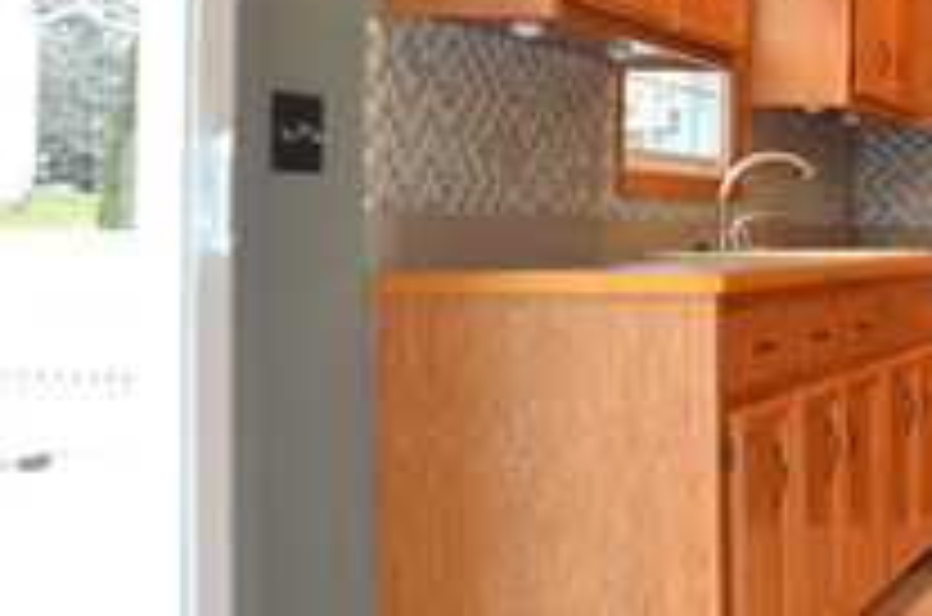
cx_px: 1328
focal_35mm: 65
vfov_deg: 20.7
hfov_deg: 25.1
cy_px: 202
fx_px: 1679
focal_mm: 14
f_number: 2.8
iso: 450
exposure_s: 1/60
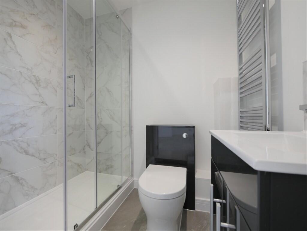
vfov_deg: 85.7
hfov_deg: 102.0
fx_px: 124
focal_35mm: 14
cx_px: 154
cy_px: 116
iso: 320
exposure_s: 1/60
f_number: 4
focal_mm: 7
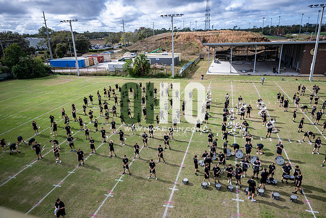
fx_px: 217
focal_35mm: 24
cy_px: 109
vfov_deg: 53.2
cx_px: 163
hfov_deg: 73.7
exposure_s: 1/1250
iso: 100
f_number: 2.8
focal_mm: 24
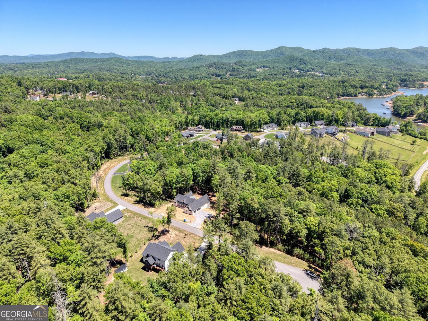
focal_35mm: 24
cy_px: 160
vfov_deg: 56.8
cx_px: 214
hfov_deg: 71.6
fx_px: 297
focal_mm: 8.67
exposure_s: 1/5000
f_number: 1.8
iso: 230
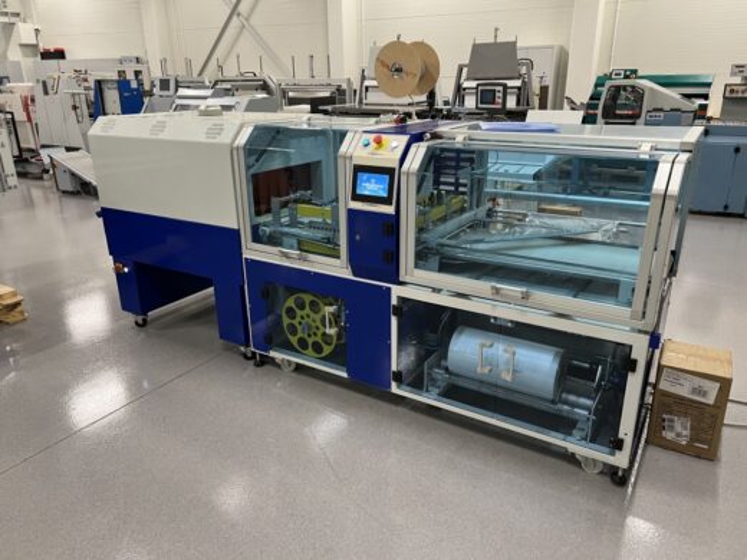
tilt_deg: -18.5
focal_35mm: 26
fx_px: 561
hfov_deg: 67.3
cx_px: 374
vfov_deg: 53.1
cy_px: 280
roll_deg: +0.9
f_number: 1.5
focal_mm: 5.7
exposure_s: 1/50
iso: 80
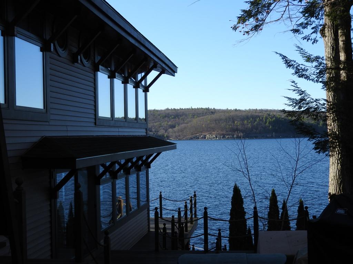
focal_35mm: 50
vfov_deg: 29.1
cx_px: 176
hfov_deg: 38.2
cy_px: 132
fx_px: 510
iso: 100
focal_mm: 9
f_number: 4
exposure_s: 1/500
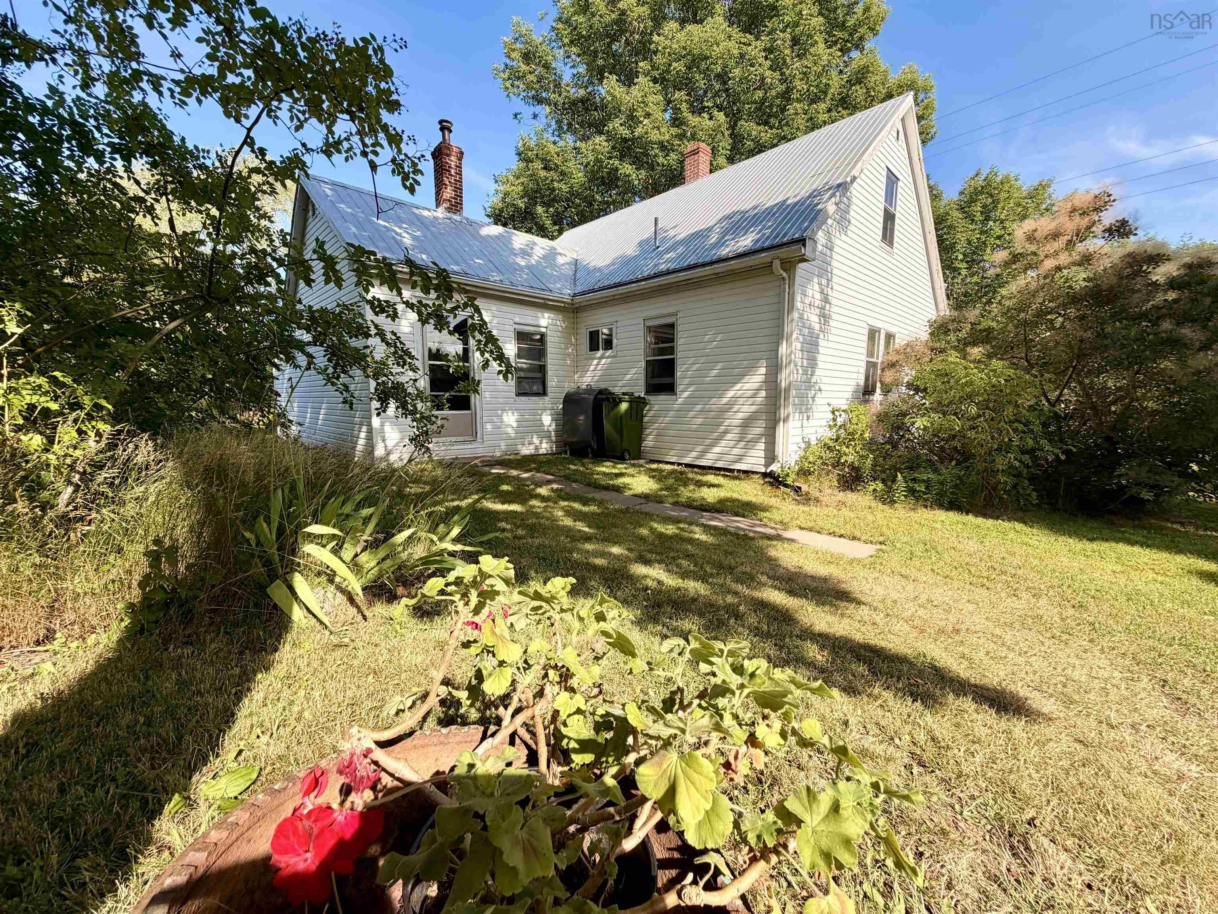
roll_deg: +0.8
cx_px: 609
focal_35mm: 14
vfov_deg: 85.7
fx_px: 493
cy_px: 457
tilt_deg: -7.4
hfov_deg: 102.1
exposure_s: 1/694
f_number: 2.2
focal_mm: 2.22
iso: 40
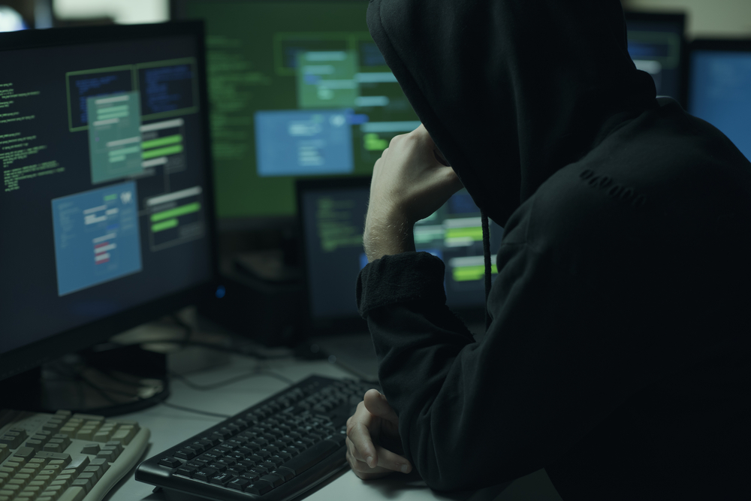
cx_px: 376
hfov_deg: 23.9
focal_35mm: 85
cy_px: 250
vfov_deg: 16.1
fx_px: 1773
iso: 320
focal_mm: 85
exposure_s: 1/100
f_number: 2.5
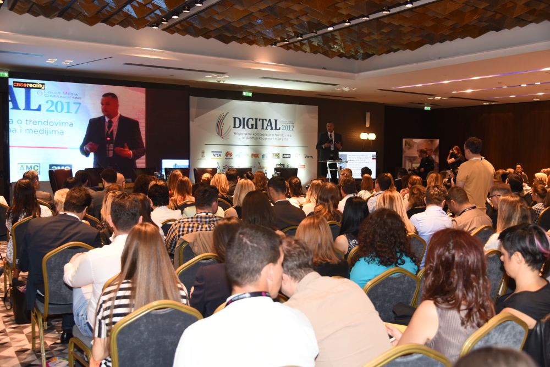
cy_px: 184
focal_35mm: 34
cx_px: 275
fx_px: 520
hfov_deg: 55.8
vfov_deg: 38.9
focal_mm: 34
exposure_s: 1/100
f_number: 4
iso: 720
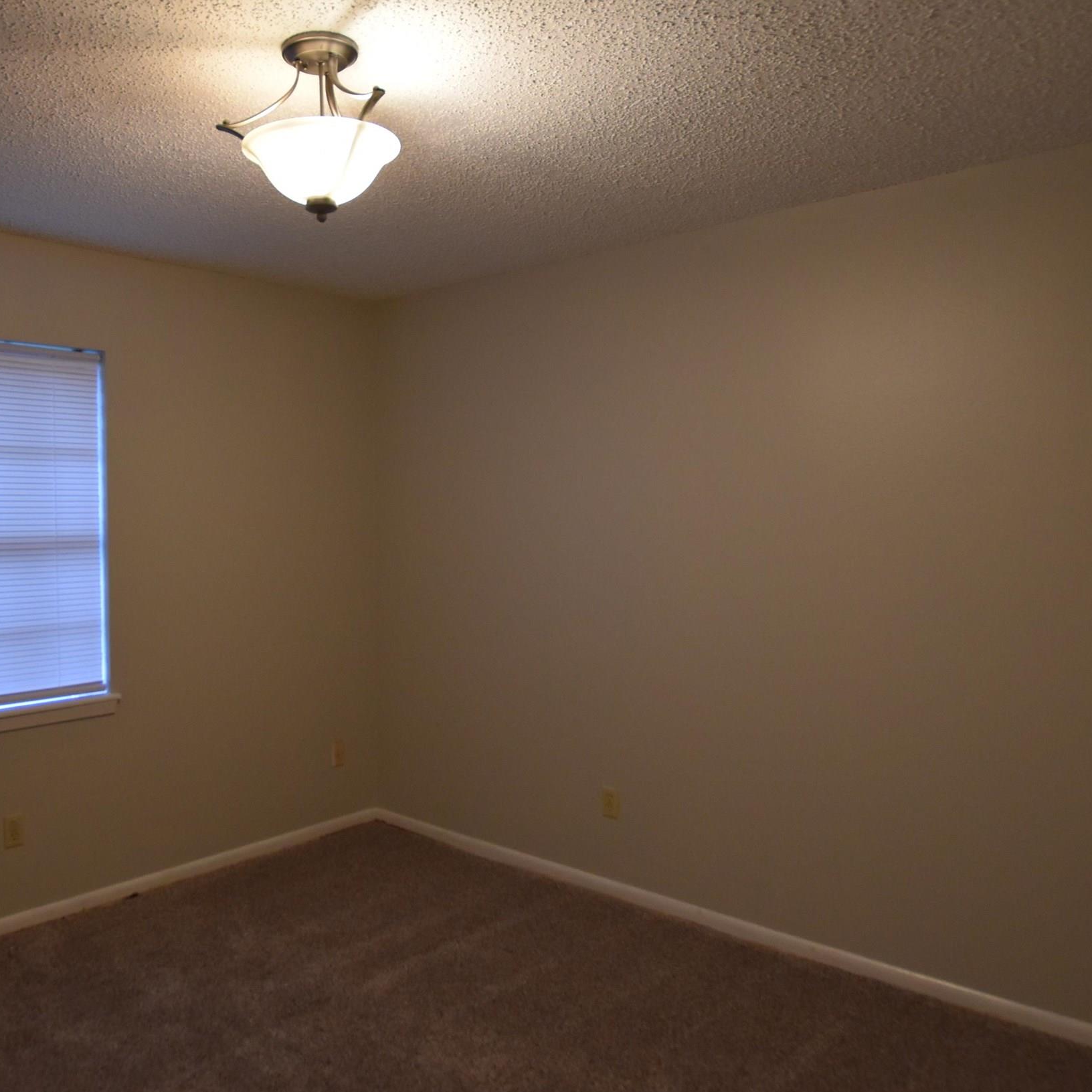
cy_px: 546
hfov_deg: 63.1
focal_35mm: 24
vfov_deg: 65.0
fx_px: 857
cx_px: 347
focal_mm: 10
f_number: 3.5
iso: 1000
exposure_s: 1/60
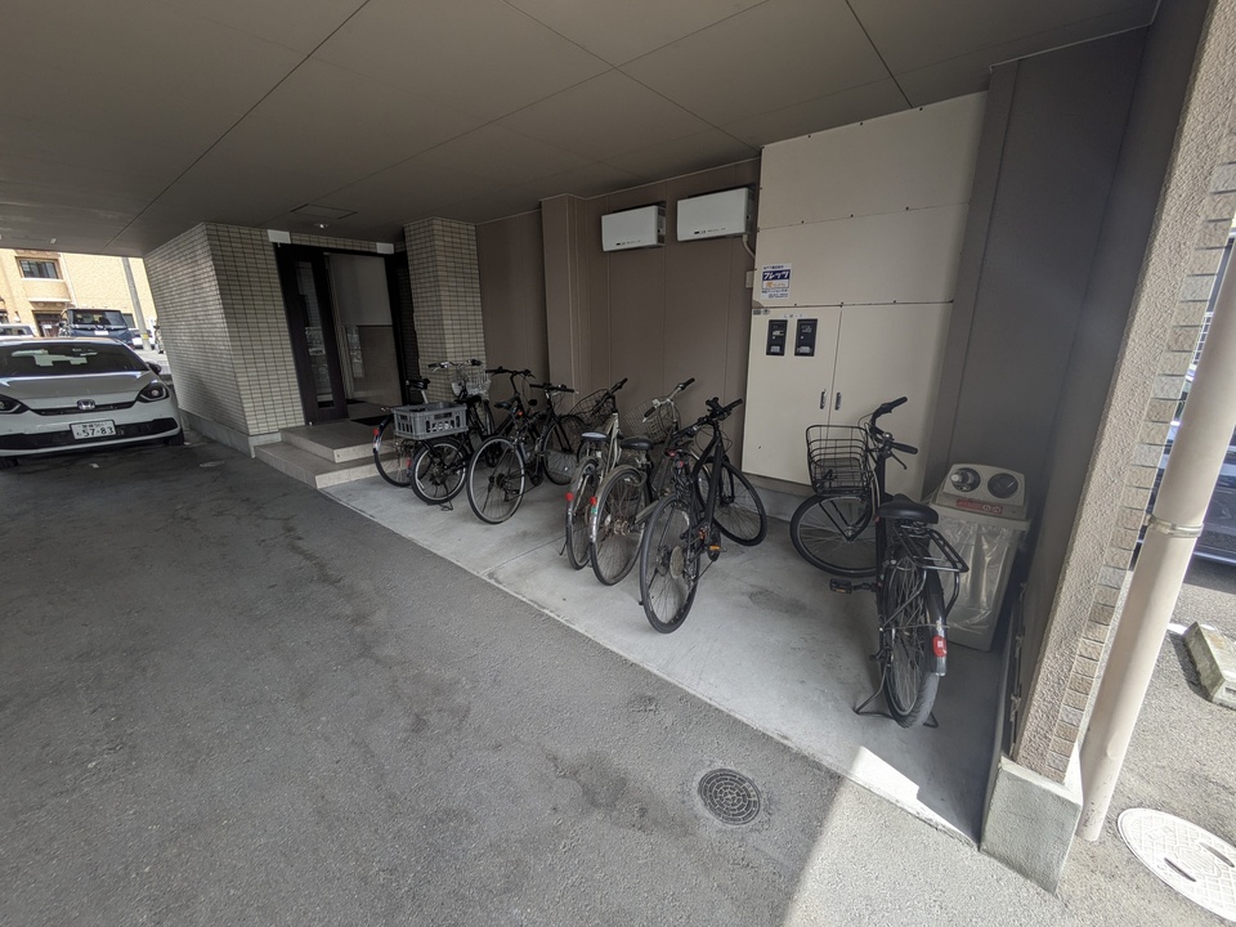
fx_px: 500
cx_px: 618
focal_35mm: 14
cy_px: 464
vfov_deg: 85.7
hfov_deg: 102.1
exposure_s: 1/394
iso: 49
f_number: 2.2
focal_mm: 1.83
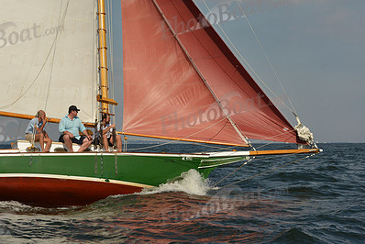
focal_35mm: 102
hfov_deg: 19.9
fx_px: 1035
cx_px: 113
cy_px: 76
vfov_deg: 13.4
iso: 500
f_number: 10
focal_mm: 70
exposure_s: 1/1000
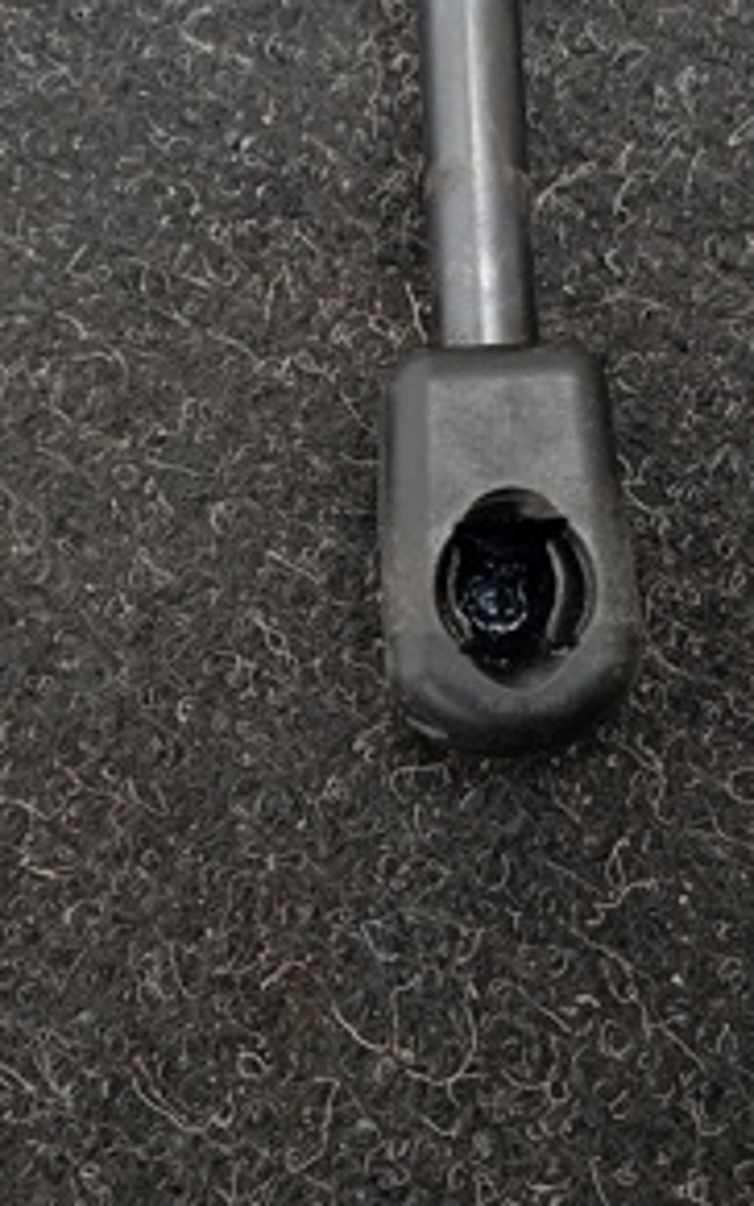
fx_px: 2136
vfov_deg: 31.5
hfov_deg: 20.0
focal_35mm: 65
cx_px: 387
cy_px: 506
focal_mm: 4.22
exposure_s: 1/33.3
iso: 324
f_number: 1.8
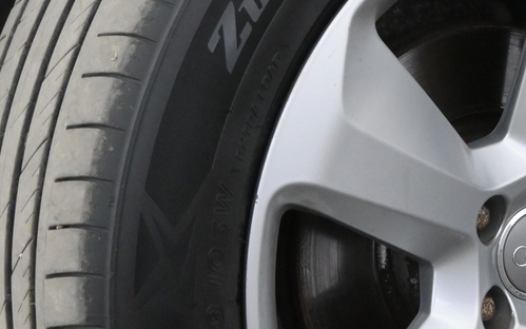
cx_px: 475
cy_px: 233
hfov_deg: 16.0
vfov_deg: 10.1
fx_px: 1849
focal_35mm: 129
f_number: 4.5
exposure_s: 1/80
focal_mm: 26
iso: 2500
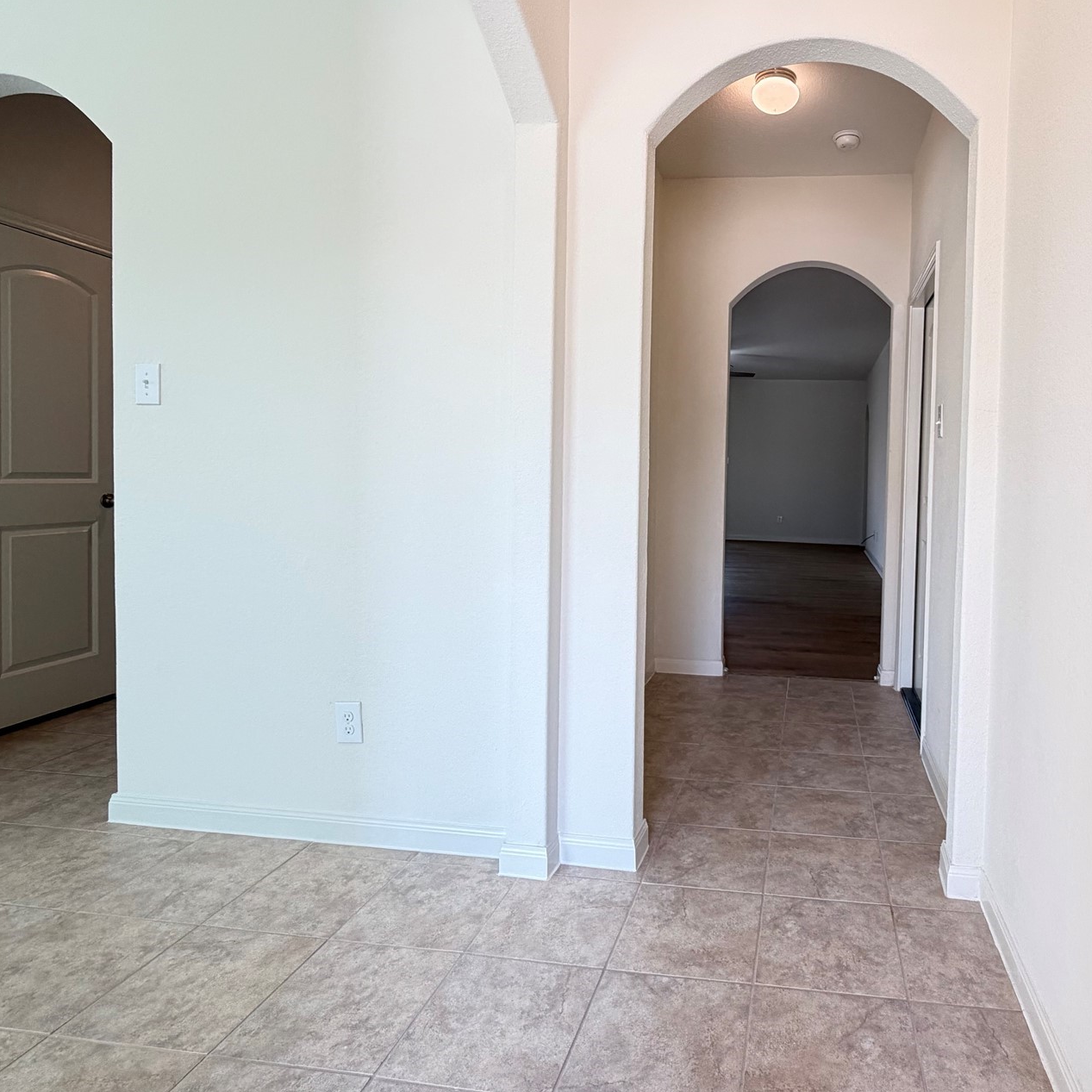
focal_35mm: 20
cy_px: 495
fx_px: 714
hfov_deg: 72.6
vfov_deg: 74.6
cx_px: 728
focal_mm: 2.22
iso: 200
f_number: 2.2
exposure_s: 1/120
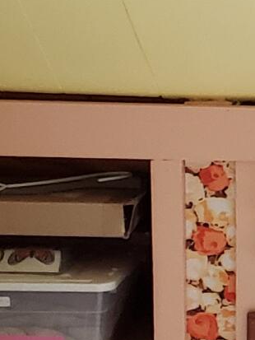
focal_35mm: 189
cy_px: 64
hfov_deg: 7.3
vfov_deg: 10.4
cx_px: 668
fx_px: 1855
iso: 250
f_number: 1.5
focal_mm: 4.3
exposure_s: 1/60
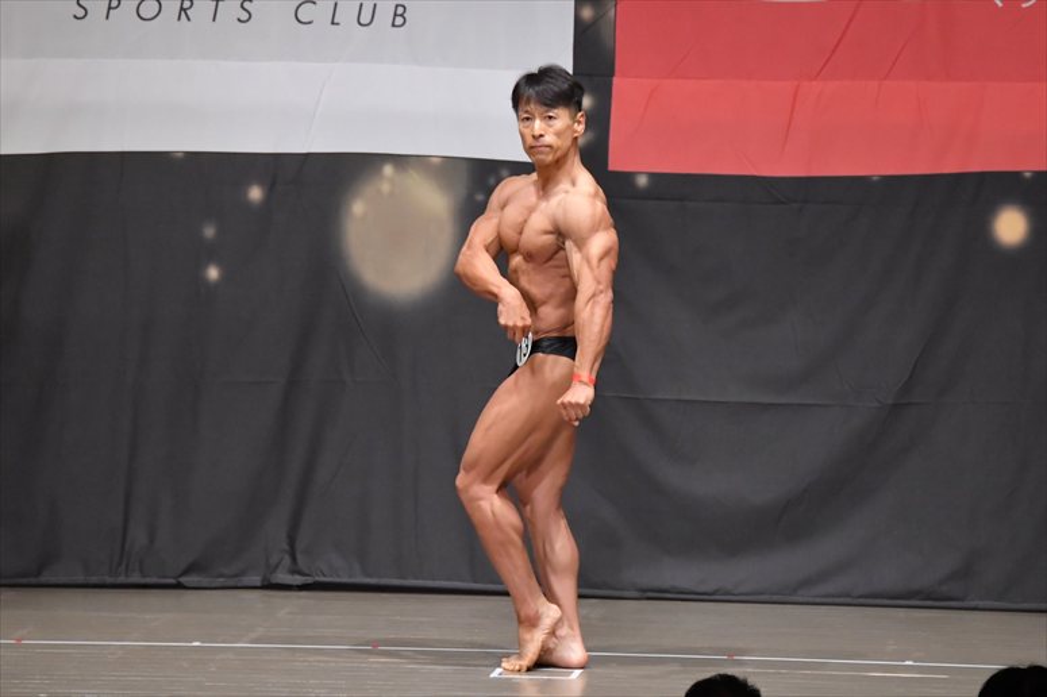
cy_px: 348
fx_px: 6541
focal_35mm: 225
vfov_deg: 6.1
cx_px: 524
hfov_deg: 9.2
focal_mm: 150
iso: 6400
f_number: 5.6
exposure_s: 1/400
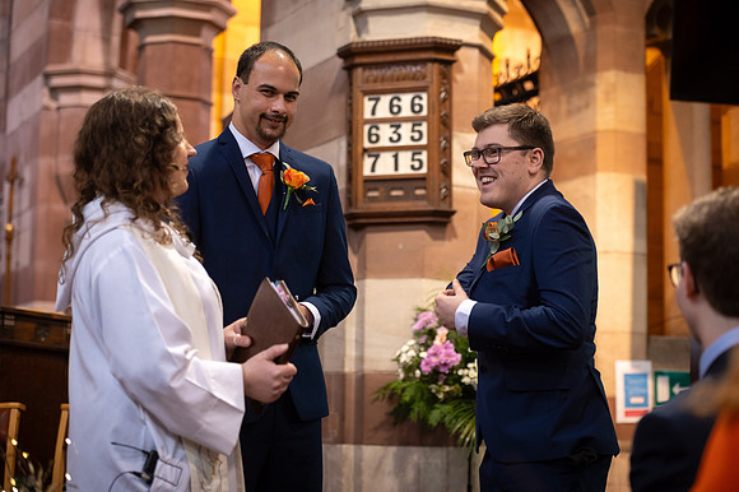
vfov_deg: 13.7
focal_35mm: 100
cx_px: 370
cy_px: 246
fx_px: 2052
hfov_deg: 20.4
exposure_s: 1/125
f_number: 2.8
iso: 1600
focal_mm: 100
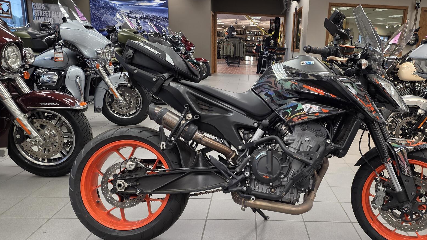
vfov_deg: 36.6
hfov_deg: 60.3
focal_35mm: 32
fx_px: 362
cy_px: 140
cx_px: 265
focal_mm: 6.25
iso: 250
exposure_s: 1/120
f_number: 1.7
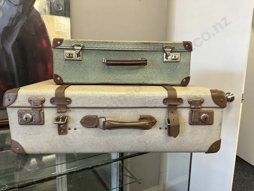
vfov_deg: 56.8
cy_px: 96
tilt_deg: -8.9
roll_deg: -0.9
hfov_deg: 71.6
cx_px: 127
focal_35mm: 24
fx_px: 176
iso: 200
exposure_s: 1/100
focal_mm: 6.86
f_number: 1.78
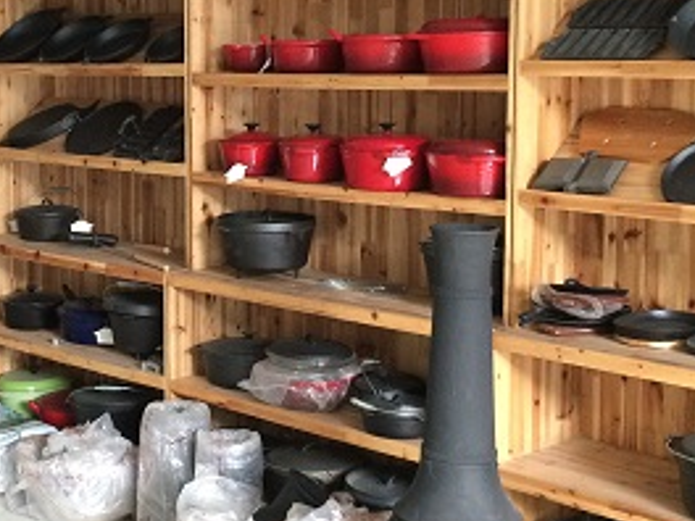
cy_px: 184
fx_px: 1325
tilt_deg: -7.6
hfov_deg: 28.6
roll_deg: -0.2
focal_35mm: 66
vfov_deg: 22.2
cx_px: 113
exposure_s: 1/30
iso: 160
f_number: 2.2
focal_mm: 4.15
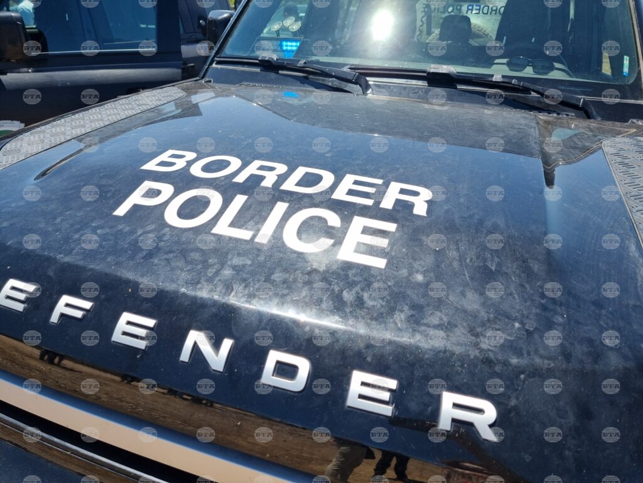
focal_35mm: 24
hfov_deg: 71.6
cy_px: 242
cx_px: 322
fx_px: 446
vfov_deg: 56.8
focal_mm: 6.7
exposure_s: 1/640
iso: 50
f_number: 1.8
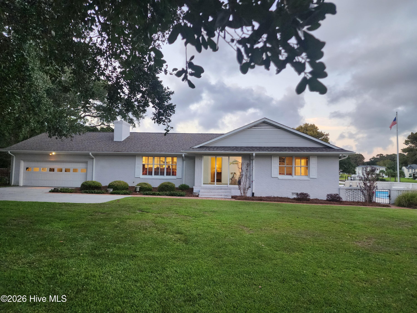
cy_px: 156
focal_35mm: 23
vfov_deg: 58.9
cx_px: 208
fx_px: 277
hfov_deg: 73.9
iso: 250
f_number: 1.8
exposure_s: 1/120
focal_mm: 6.4
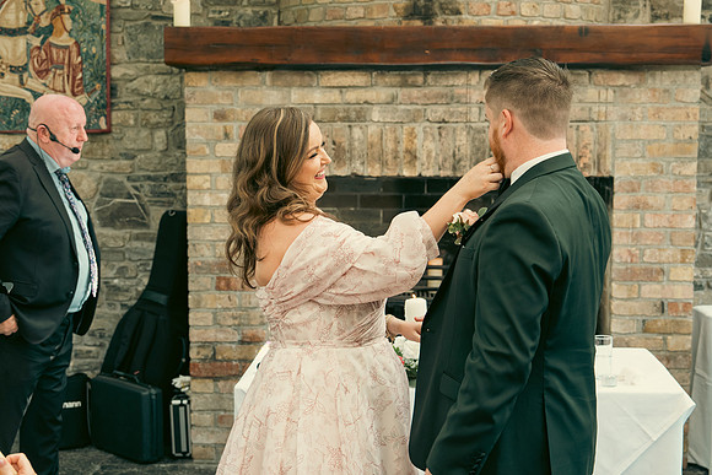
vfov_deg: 22.3
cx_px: 356
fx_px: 1207
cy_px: 238
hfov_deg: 32.9
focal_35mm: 61
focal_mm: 41
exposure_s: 1/200
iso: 500
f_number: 3.5
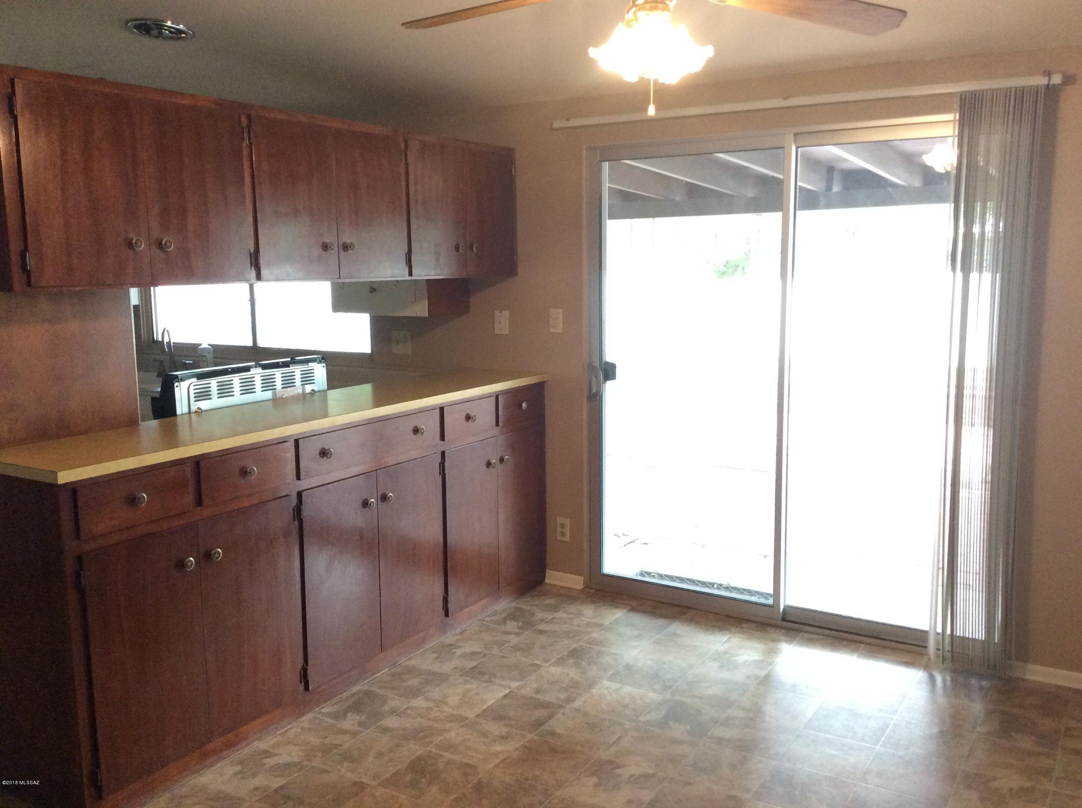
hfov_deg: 56.9
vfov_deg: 44.1
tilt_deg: -9.9
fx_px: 999
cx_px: 541
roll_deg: -1.0
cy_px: 404
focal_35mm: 32
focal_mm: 3.3
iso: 200
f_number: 2.4
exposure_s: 1/24
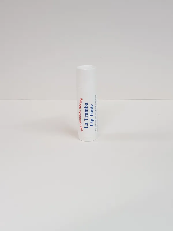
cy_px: 116
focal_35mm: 26
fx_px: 173
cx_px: 86
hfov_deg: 53.1
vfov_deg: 67.3
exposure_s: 1/50
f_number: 1.7
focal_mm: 4.2
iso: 80
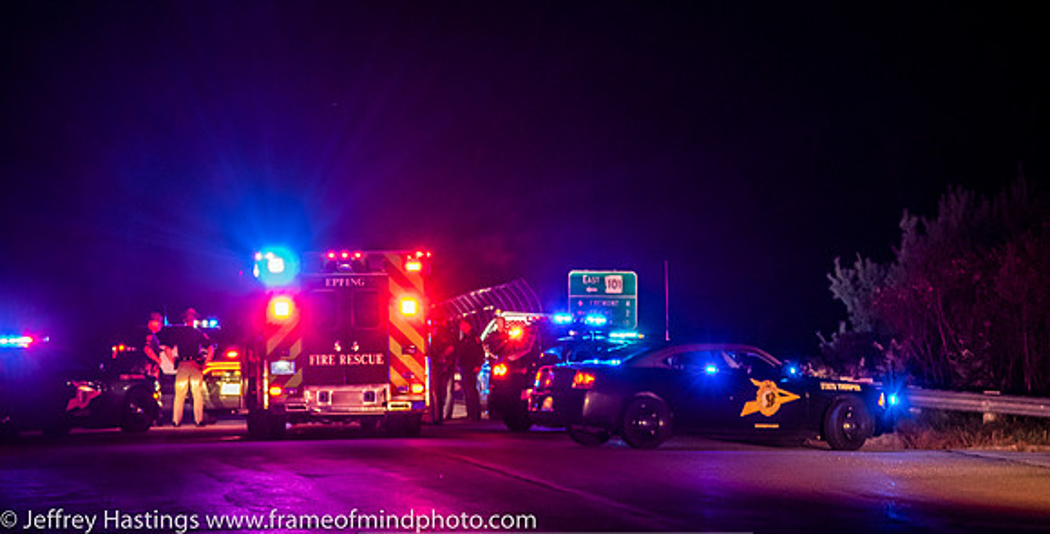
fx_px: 4905
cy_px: 286
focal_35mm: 180
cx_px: 509
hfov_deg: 12.2
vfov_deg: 6.2
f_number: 4.5
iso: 2000
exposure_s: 1/30
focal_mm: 105
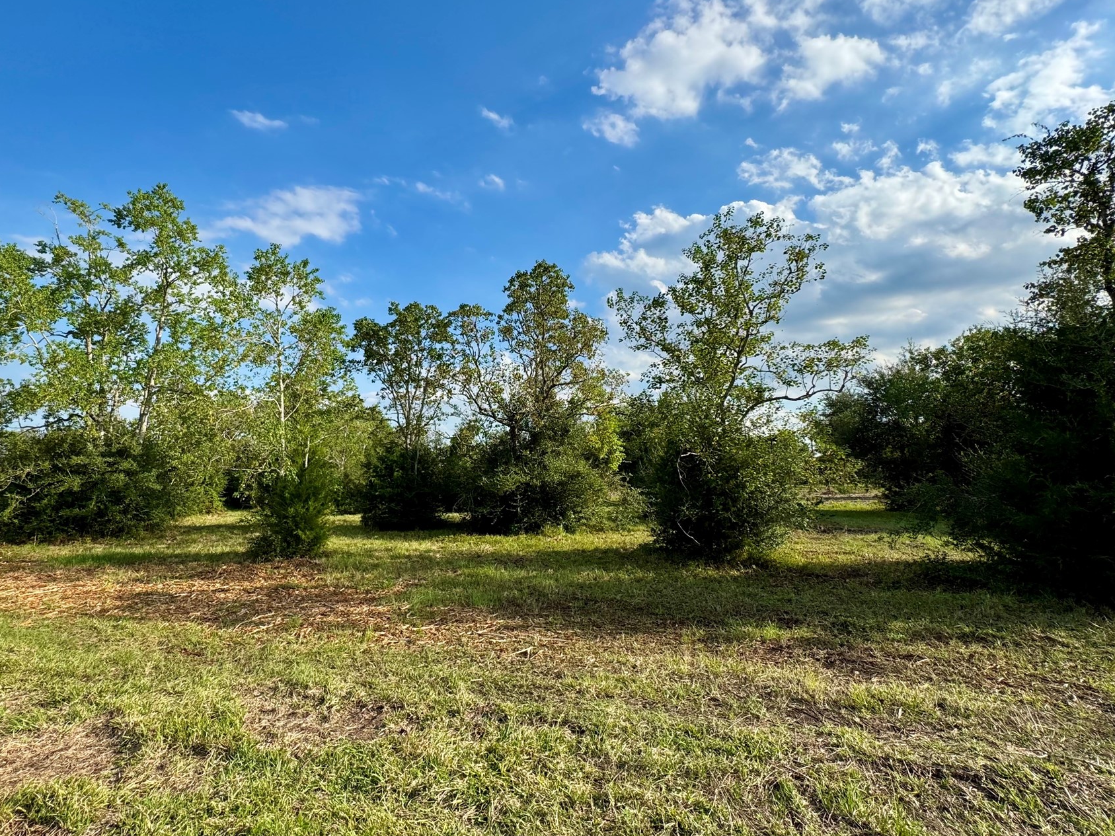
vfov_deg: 74.7
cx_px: 485
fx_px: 548
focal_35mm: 17
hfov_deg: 90.5
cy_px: 397
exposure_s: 1/1323
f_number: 2.2
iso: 50
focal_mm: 2.22
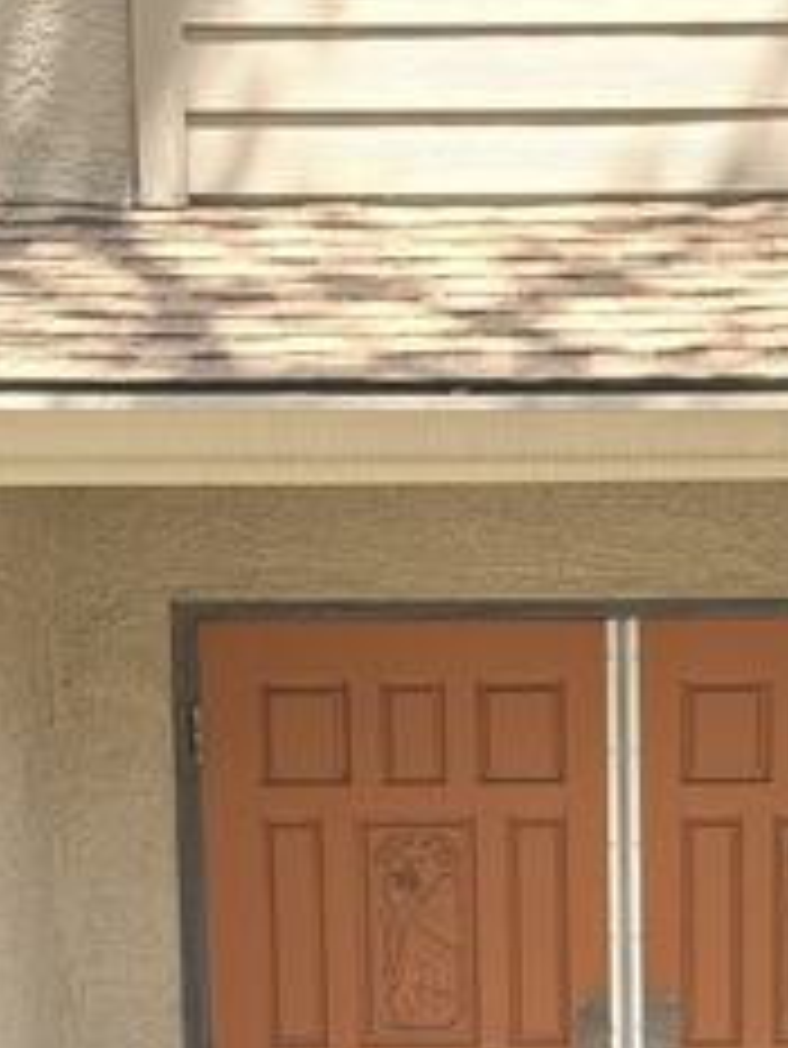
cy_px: 949
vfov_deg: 19.5
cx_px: 648
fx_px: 3002
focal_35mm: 99
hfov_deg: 14.8
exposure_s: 1/1330
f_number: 1.78
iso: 100
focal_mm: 6.76
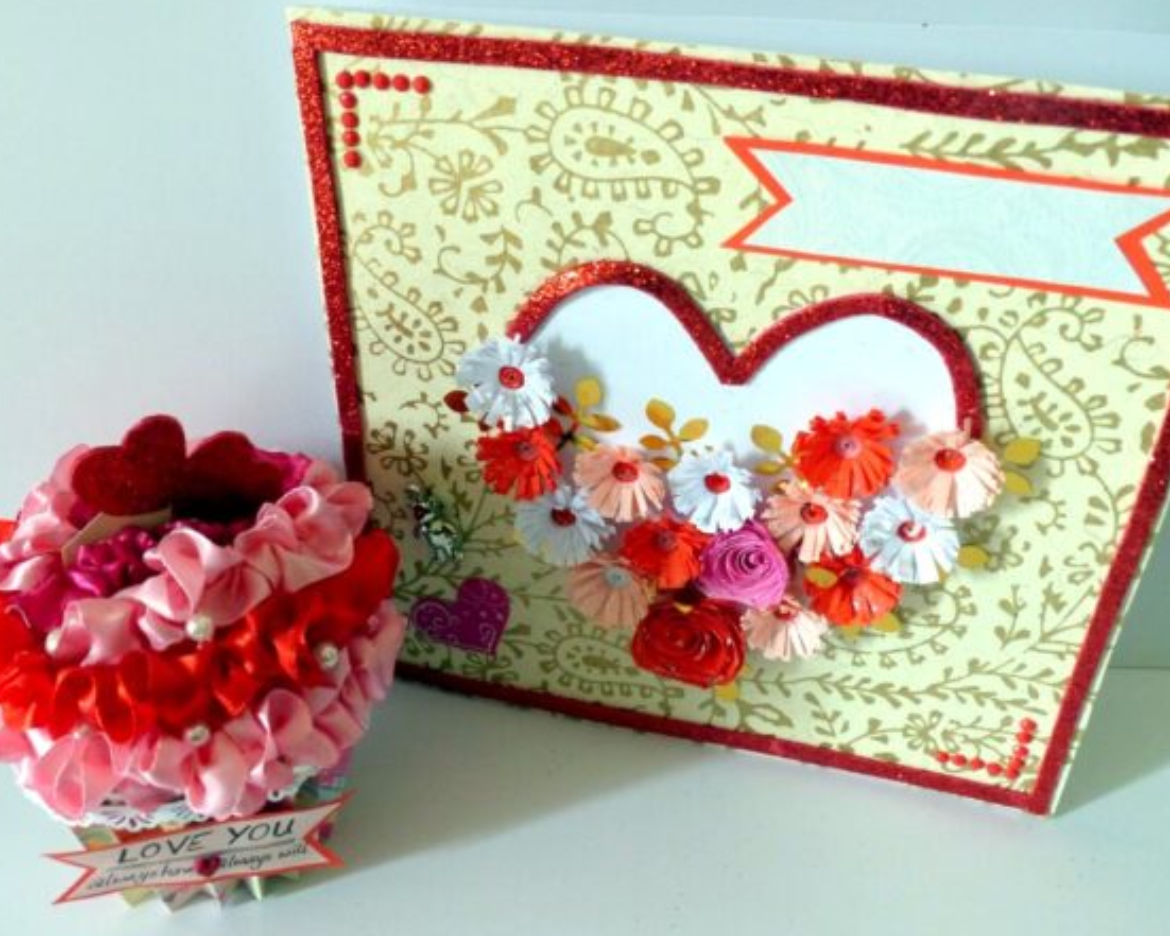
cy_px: 463
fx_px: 1178
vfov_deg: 43.4
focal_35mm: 34
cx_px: 556
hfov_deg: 52.8
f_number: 2.8
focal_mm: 5.7
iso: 250
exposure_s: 1/60
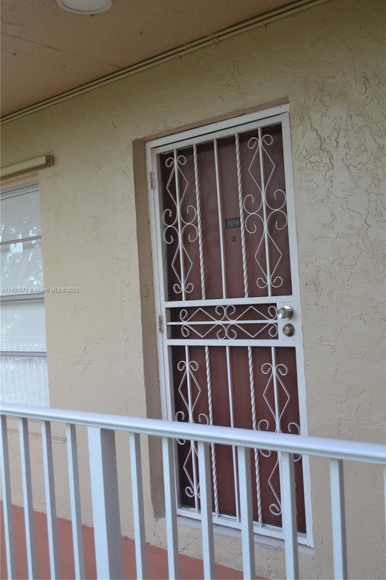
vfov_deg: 49.6
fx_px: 628
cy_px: 290
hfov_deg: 34.2
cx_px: 193
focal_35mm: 39
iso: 400
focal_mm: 26
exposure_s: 1/100
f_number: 5
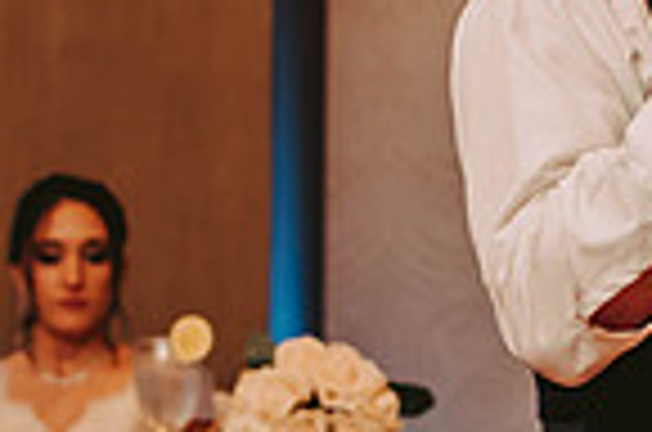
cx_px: 436
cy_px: 61
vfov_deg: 4.9
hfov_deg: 7.3
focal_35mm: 281
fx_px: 5078
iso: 800
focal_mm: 70
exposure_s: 1/60
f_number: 2.8
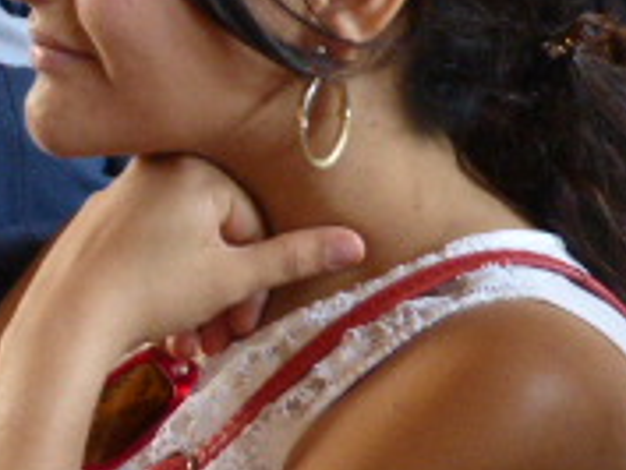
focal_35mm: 163
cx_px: 0
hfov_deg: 12.0
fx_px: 2950
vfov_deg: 9.0
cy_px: -21
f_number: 3.2
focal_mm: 8.1
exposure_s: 1/15
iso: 400
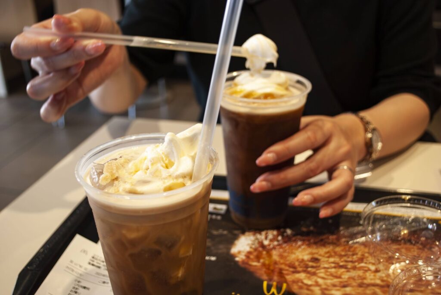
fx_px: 478
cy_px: 148
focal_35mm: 39
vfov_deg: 34.3
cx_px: 220
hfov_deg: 49.5
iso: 280
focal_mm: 26
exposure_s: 1/30
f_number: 4.5
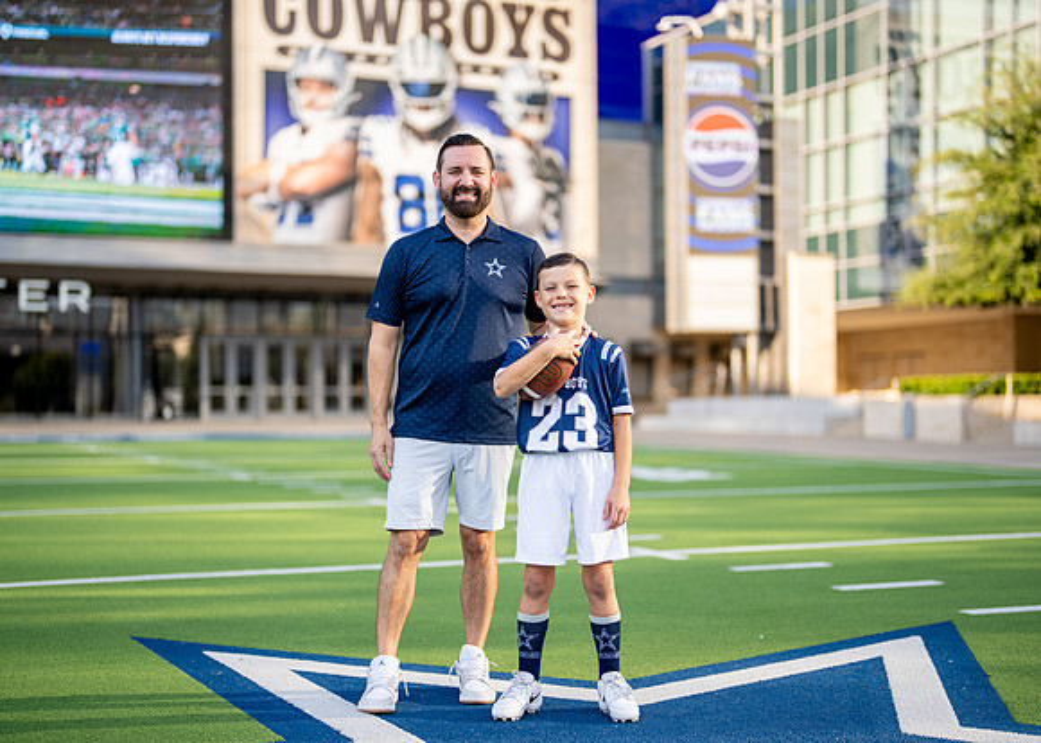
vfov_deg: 25.8
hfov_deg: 35.6
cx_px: 514
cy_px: 386
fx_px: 1621
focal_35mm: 55
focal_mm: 50
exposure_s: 1/2000
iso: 100
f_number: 1.2
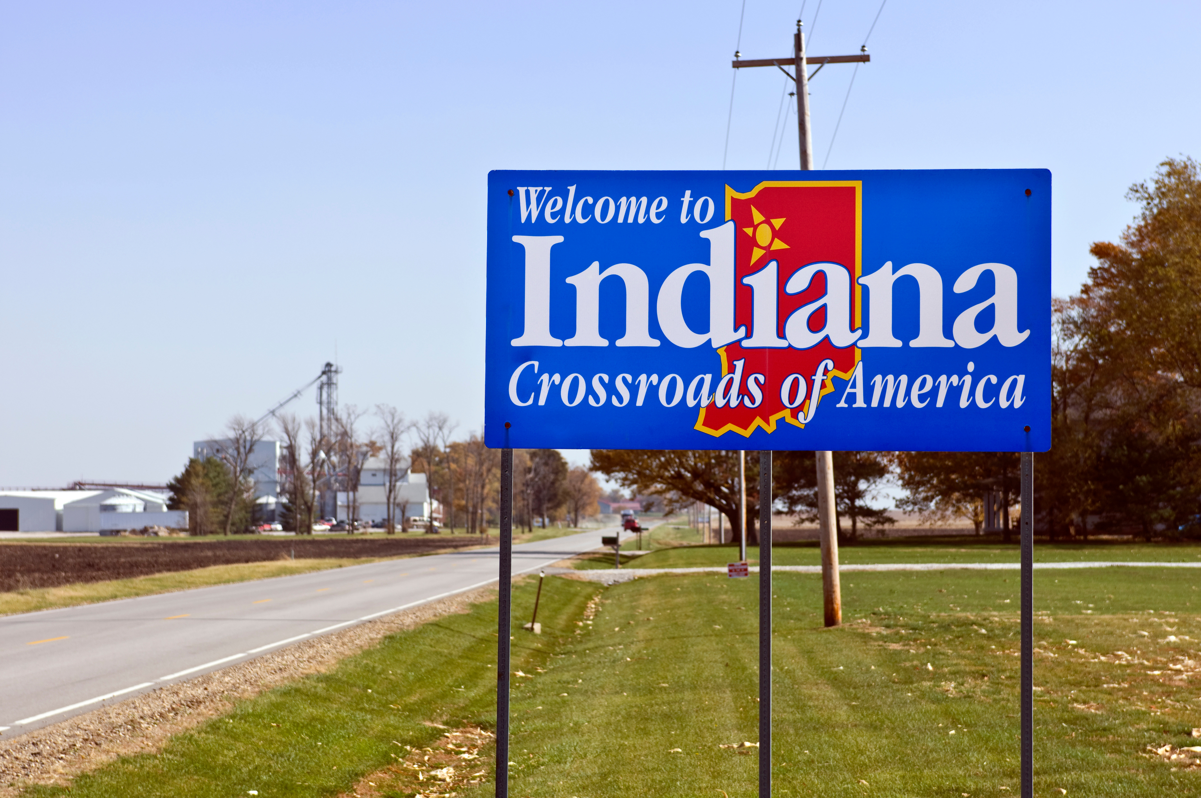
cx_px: 600
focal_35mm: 105
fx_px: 3499
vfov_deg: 13.0
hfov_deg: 19.5
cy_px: 399
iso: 200
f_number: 5.6
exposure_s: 1/500
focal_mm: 70
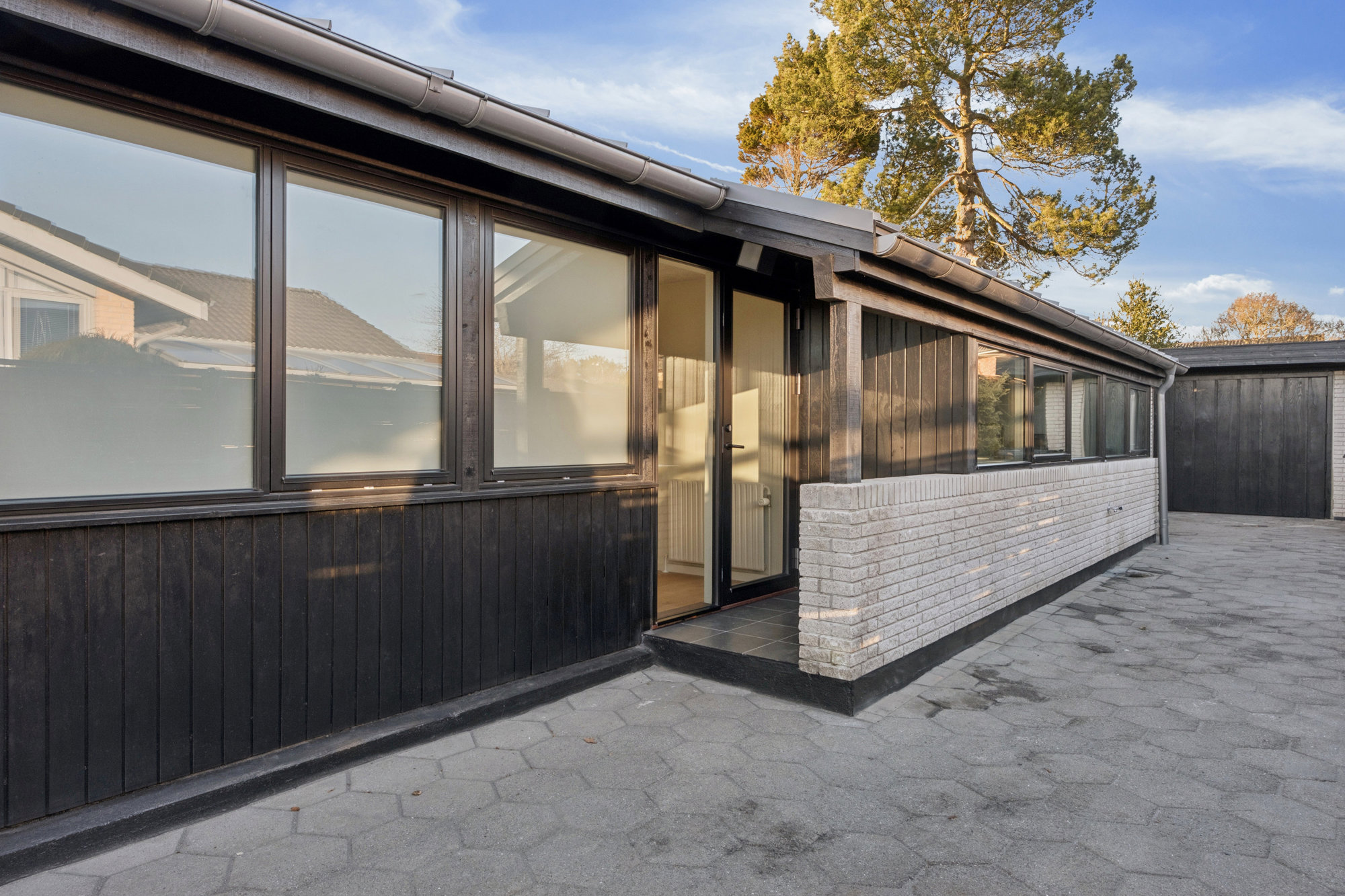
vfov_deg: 57.2
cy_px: 448
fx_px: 822
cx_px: 672
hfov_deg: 78.6
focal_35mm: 22
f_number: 8
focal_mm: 14.4
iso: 250
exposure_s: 1/40
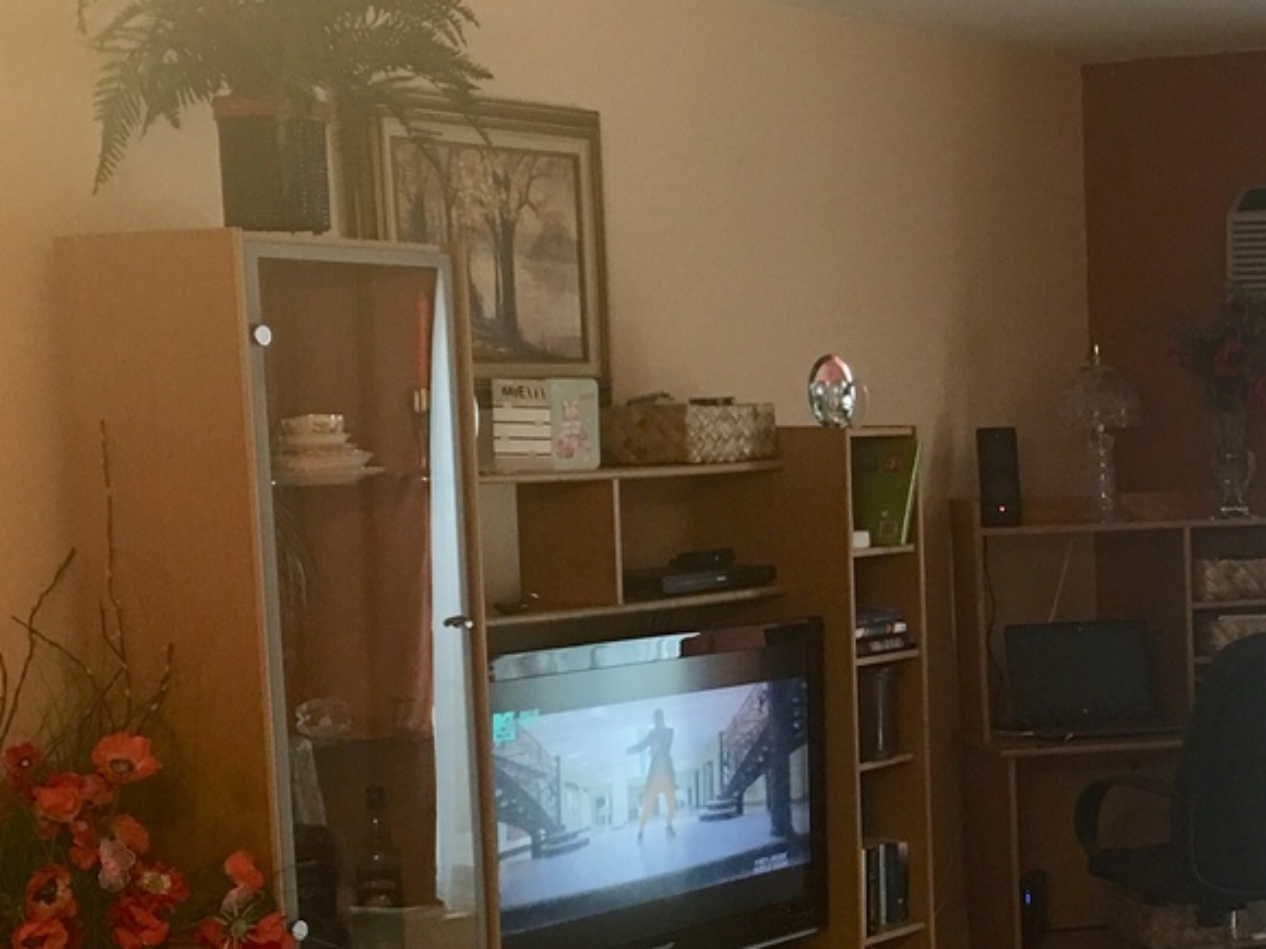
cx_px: 1218
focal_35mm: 72
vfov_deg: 20.2
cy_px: 785
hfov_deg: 25.9
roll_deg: -0.1
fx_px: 2633
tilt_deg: -6.4
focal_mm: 4.15
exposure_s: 1/15
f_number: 2.2
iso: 50
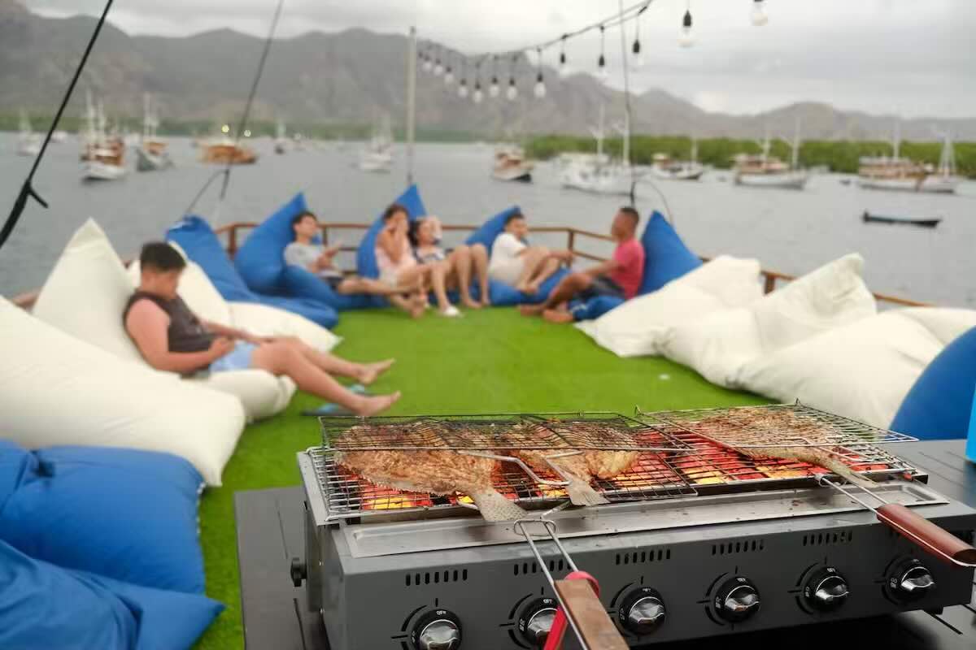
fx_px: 949
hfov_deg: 54.4
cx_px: 488
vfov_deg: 37.9
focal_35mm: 35
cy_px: 325
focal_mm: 23.3
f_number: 3.2
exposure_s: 1/56
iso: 1600
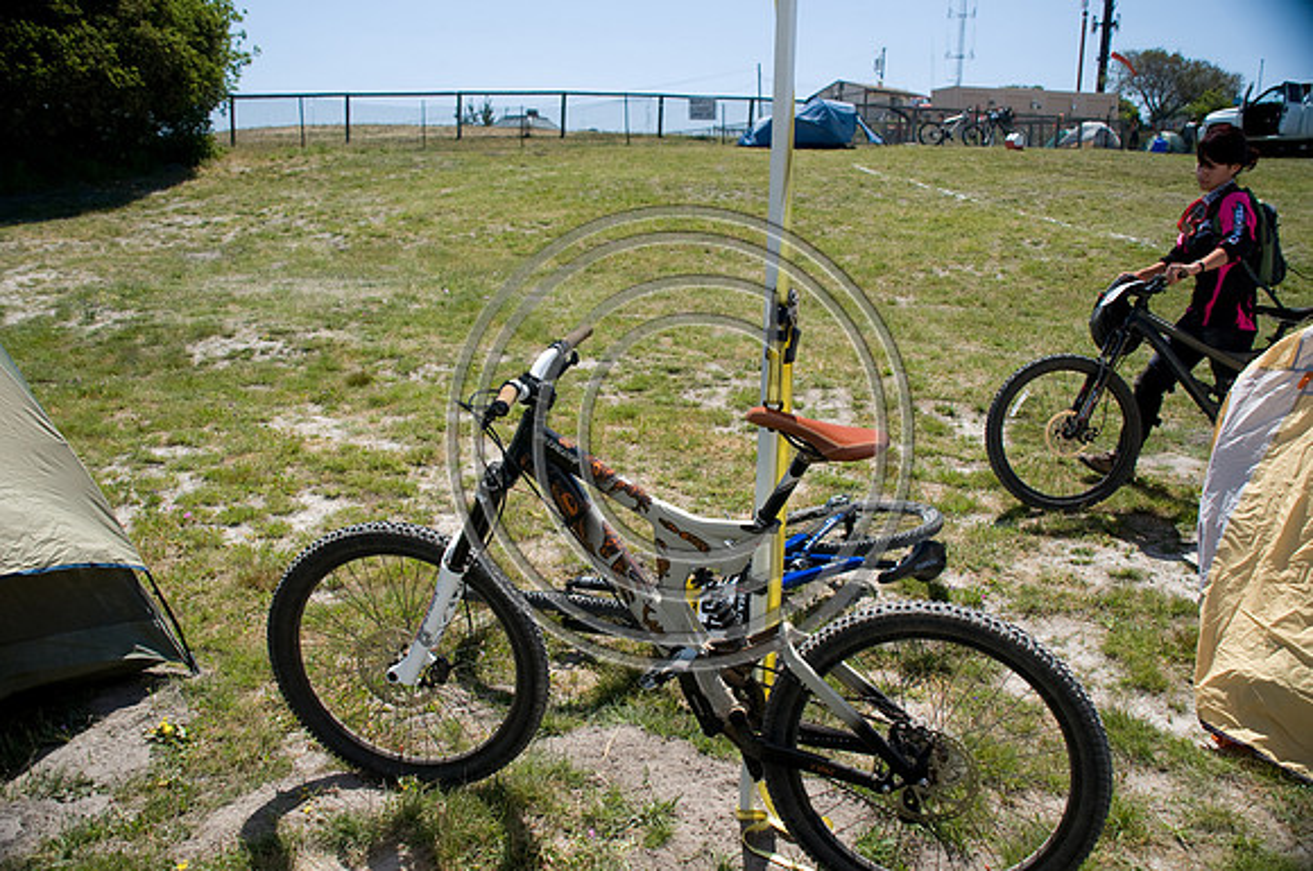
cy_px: 436
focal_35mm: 30
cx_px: 656
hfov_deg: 62.0
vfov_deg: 43.5
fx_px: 1093
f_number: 3.5
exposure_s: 1/500
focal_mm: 20
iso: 200
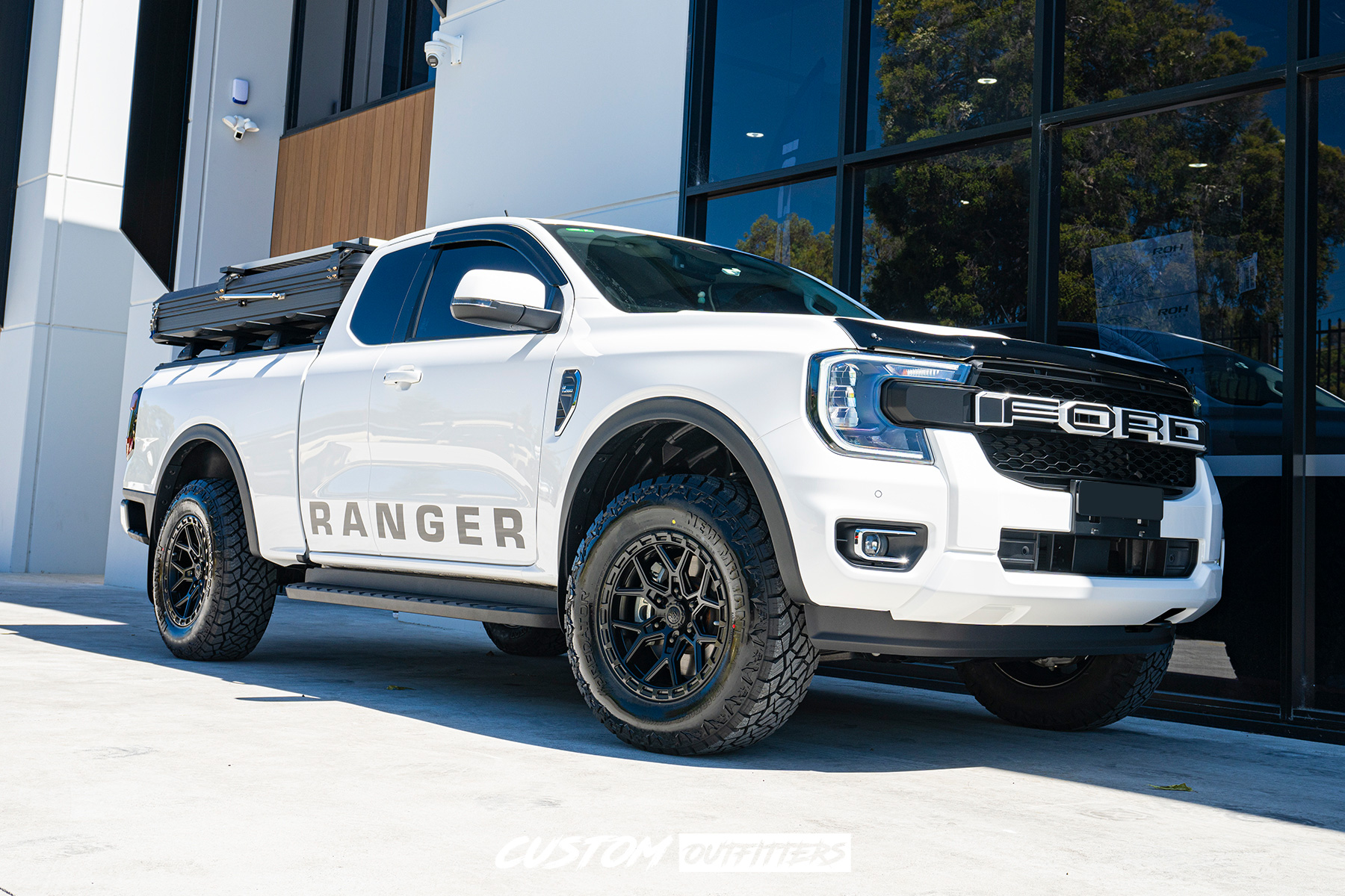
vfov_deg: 42.3
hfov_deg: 60.3
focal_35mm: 31
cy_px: 448
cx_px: 672
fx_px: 1158
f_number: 6.3
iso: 100
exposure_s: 1/160
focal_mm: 31
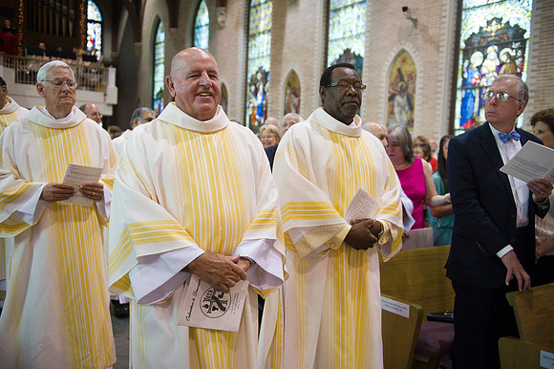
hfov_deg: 55.8
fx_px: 523
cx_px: 277
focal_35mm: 34
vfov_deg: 38.8
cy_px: 184
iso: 2000
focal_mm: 34
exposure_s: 1/250
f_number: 2.8
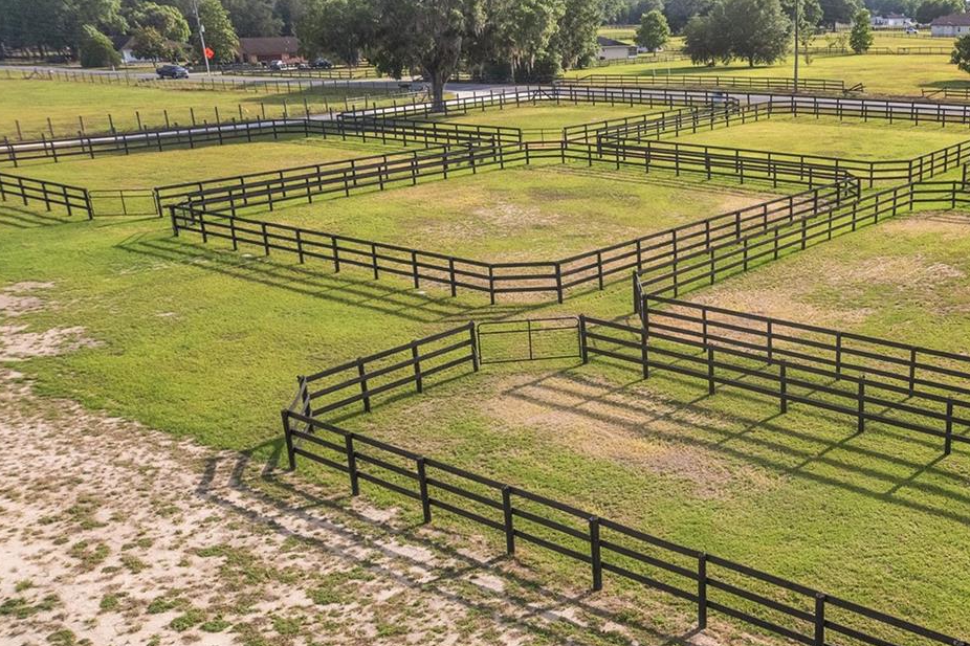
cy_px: 405
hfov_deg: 47.9
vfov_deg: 34.9
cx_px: 775
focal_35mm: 38
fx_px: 1024
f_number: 2.8
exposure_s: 1/2500
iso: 140
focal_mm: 8.38
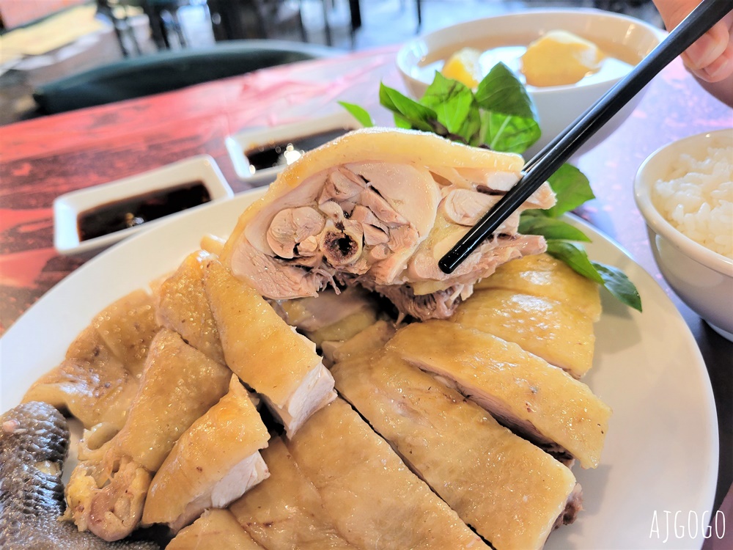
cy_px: 275
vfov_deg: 53.1
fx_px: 551
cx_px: 366
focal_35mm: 26
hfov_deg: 67.3
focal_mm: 5.4
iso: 200
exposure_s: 1/119
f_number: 1.8
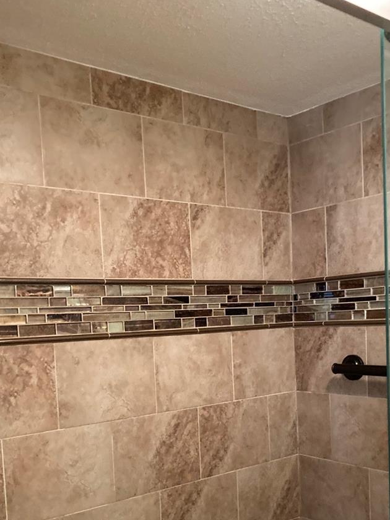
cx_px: 219
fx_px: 601
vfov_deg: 45.8
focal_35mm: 40
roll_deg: +2.2
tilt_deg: -1.2
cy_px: 360
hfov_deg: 35.9
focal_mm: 3.99
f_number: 1.8
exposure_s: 1/30
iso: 640
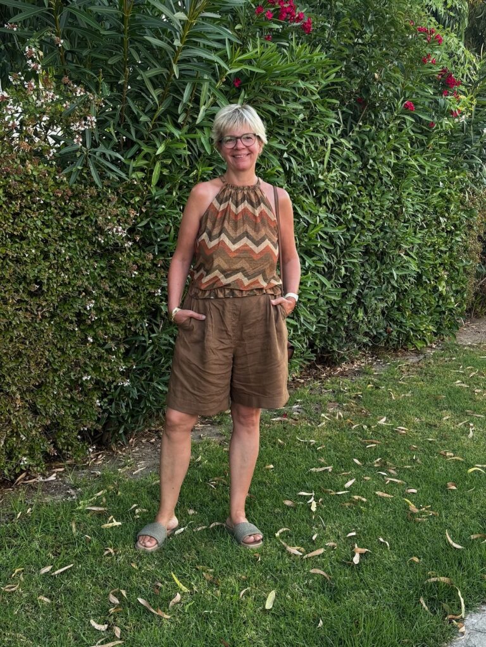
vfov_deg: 39.7
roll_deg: -1.5
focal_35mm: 48
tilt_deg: -9.6
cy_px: 324
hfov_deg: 30.3
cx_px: 243
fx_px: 899
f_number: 1.78
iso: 64
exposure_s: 1/150
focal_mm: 6.76
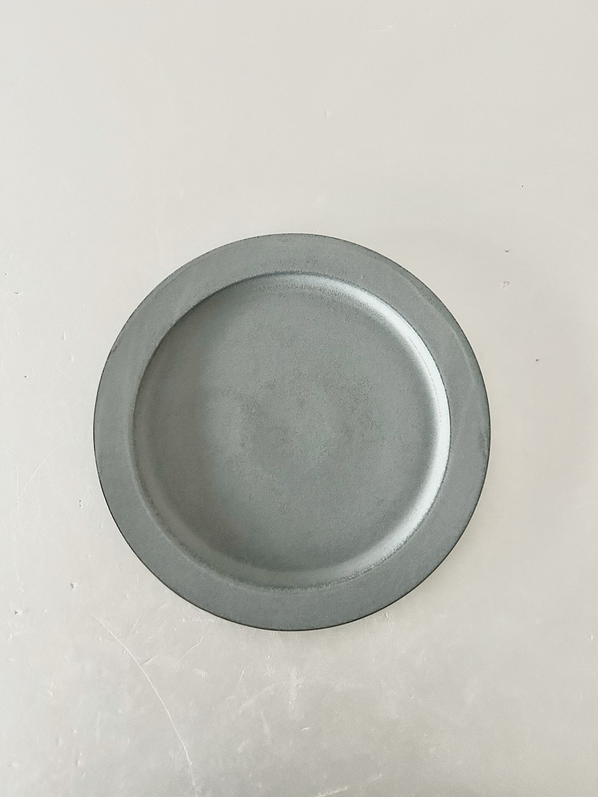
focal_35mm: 26
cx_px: 299
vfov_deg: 67.3
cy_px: 398
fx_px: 599
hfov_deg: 53.1
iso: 640
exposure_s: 1/30
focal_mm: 5.7
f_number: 1.5
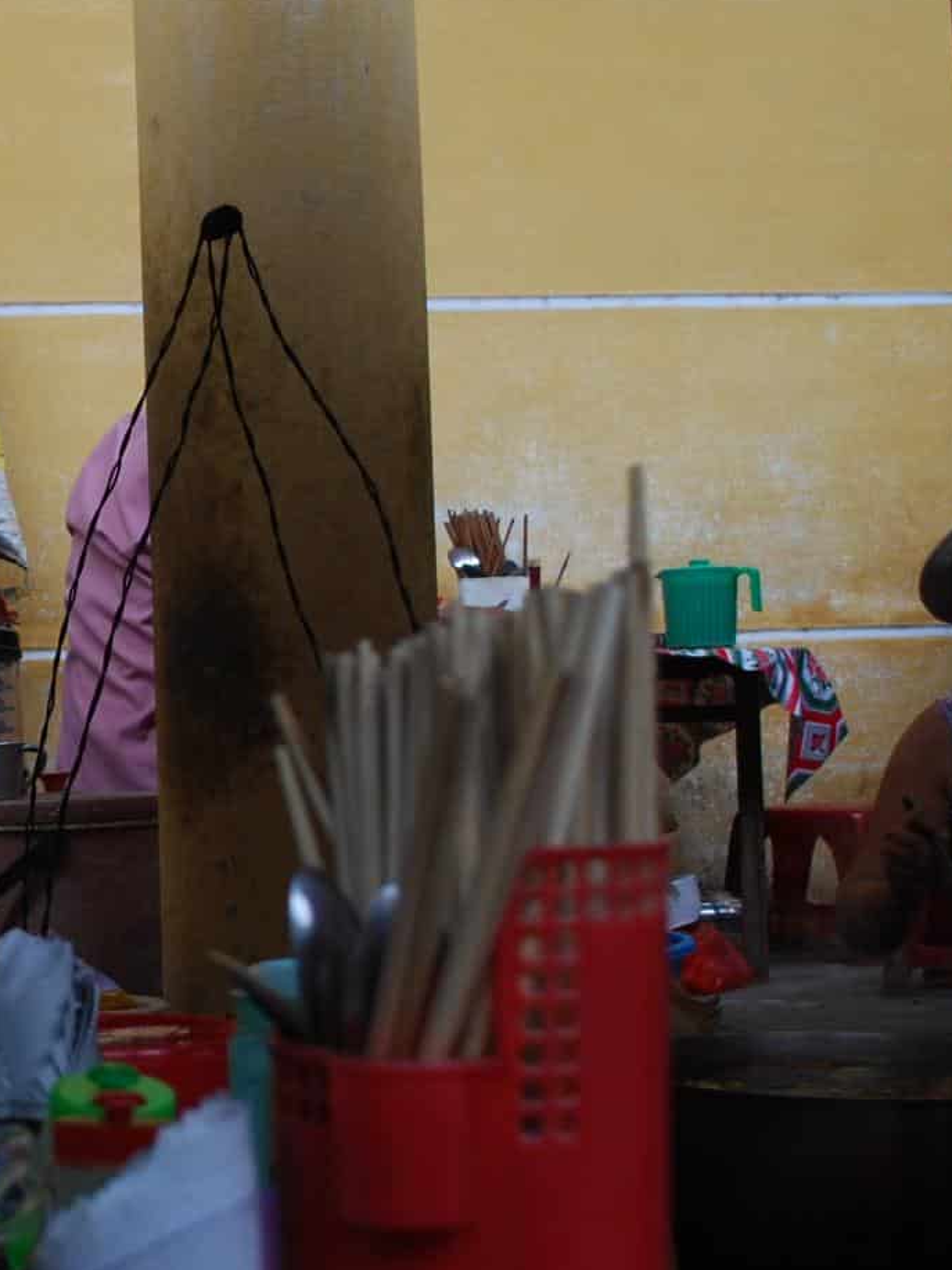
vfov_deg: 27.4
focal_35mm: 71
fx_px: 2603
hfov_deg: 19.7
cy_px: 675
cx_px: -118
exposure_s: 1/50
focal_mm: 22
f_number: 4
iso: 200
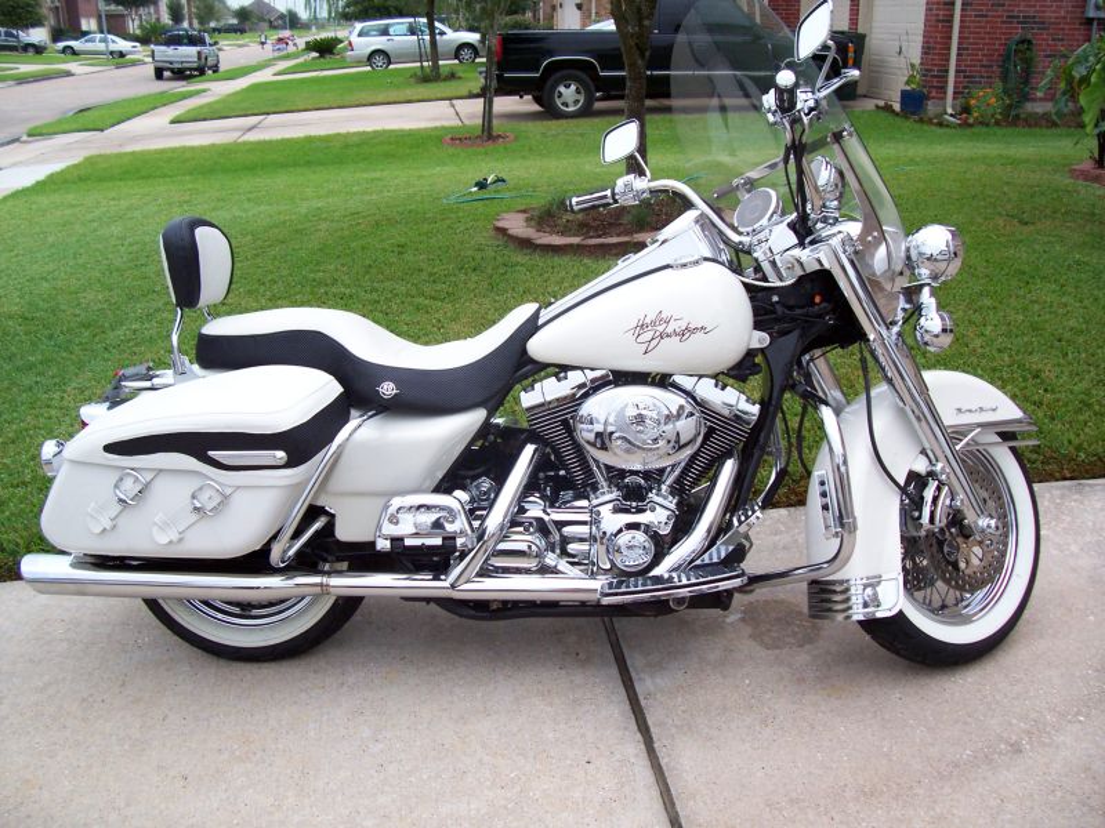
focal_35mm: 34
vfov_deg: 41.8
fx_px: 1085
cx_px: 552
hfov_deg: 54.0
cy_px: 414
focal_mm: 5.6
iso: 80
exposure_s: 1/231
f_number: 2.7
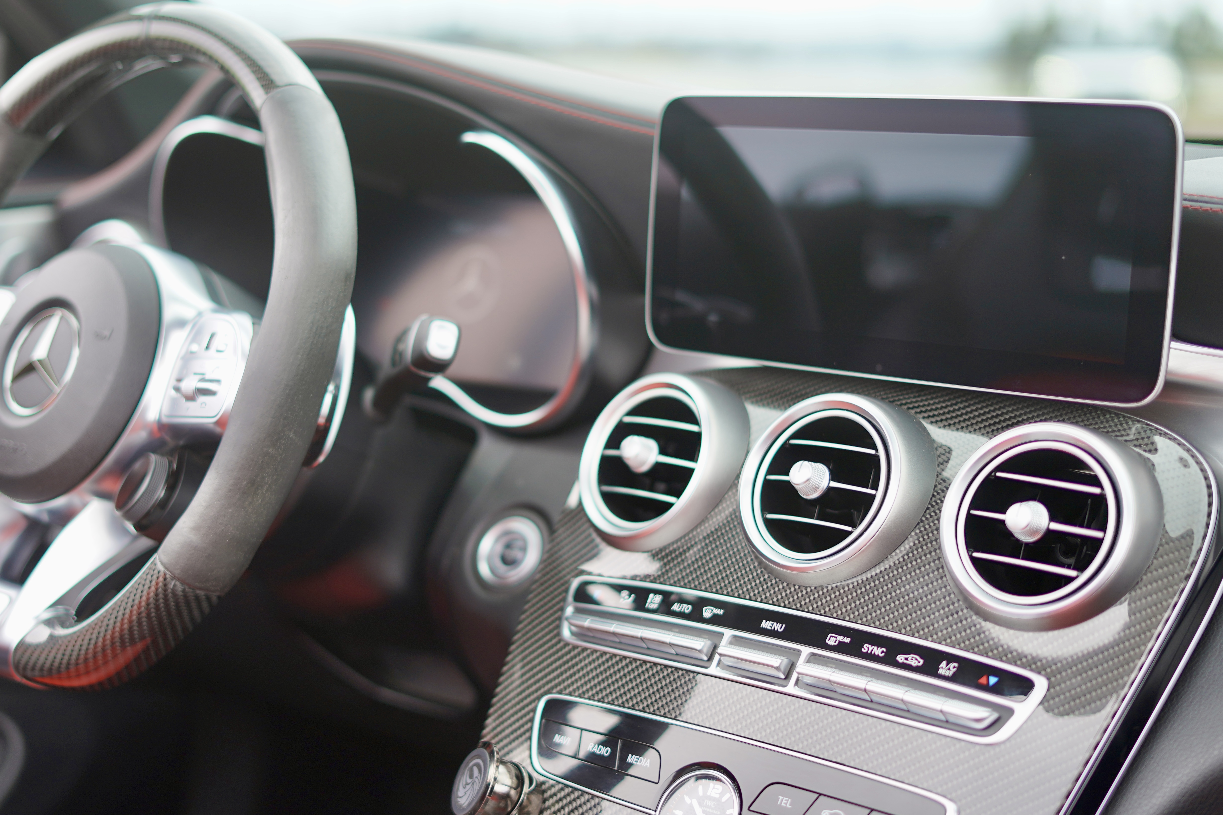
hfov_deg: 32.8
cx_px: 507
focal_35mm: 61
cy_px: 425
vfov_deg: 22.3
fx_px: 2072
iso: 100
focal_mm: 50
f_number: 2
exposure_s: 1/500
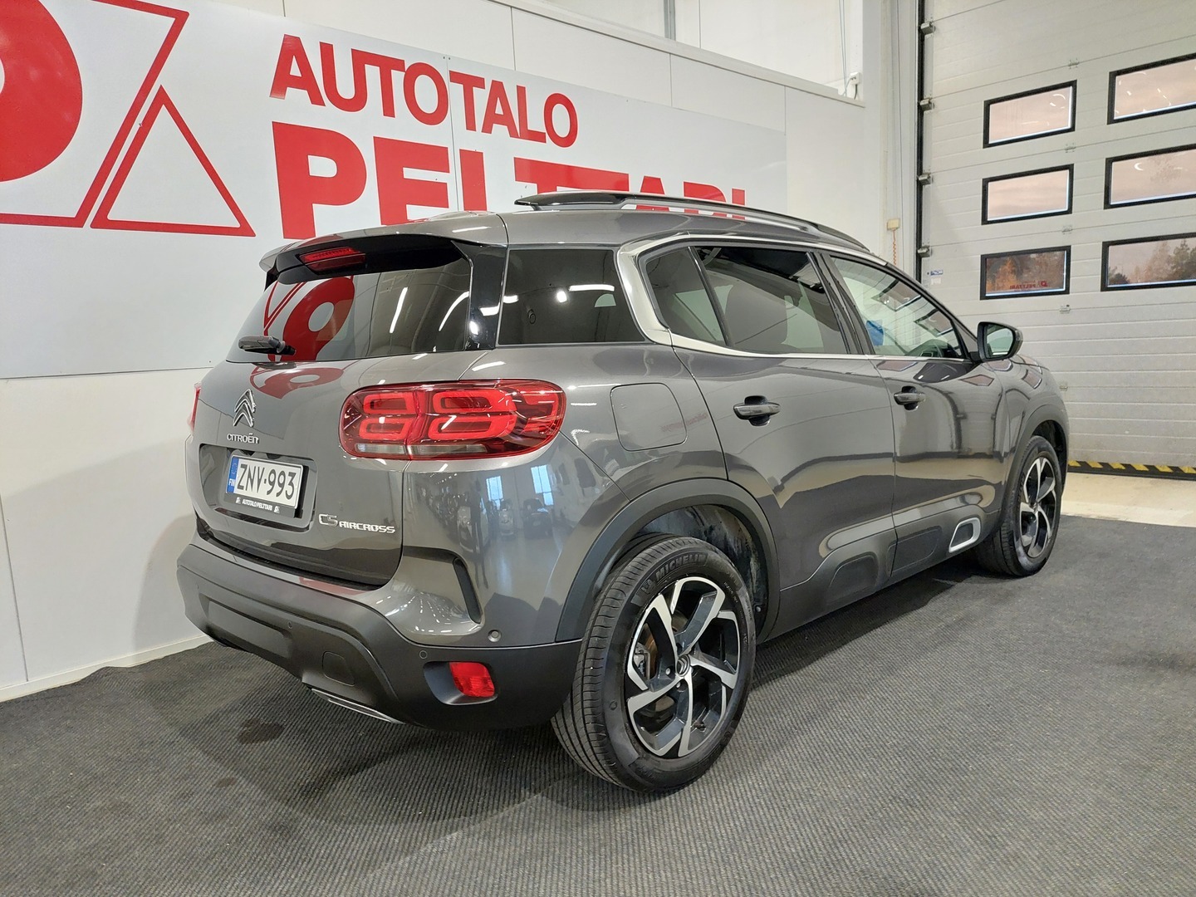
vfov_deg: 54.9
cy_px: 448
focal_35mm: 25
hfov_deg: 69.4
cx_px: 598
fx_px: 864
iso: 250
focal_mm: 5.23
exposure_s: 1/50
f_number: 1.8
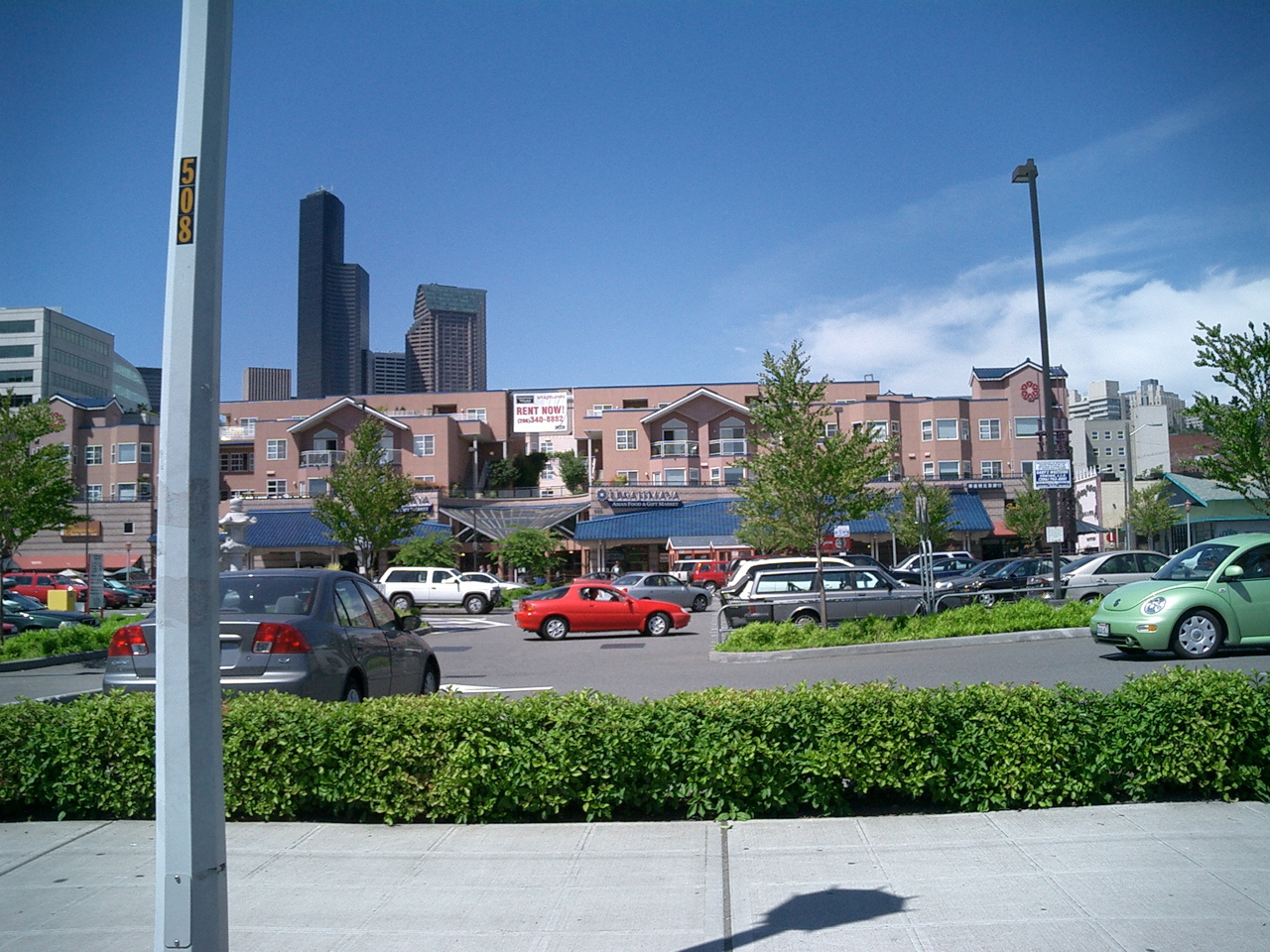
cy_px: 476
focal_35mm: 35
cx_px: 635
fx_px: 1284
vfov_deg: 40.7
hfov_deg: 52.6
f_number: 4.2
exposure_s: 1/1000
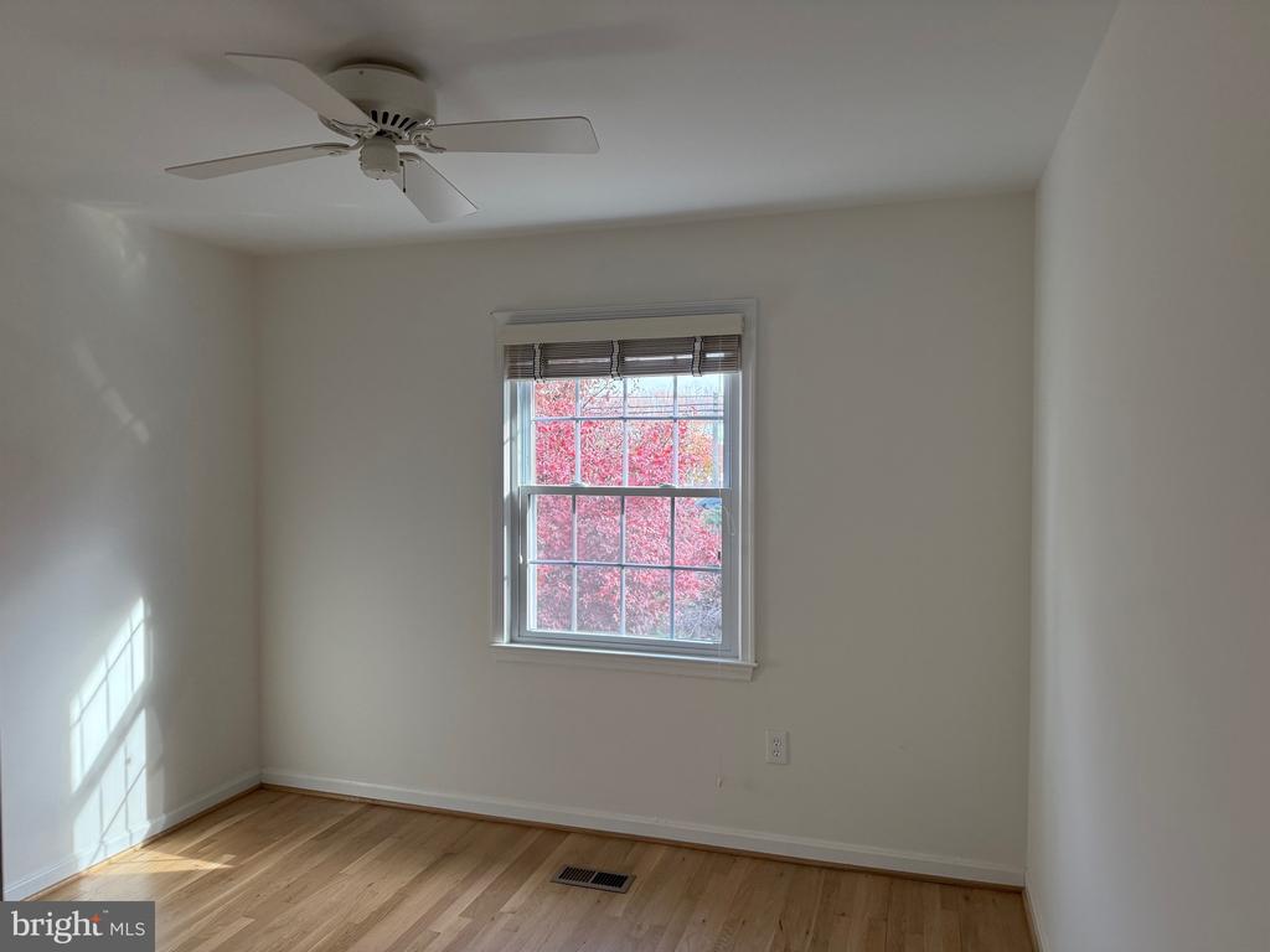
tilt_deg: -1.2
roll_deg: +1.3
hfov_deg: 71.6
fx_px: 881
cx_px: 635
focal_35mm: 24
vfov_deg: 56.8
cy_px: 476
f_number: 1.78
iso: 200
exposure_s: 1/227
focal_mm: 6.76
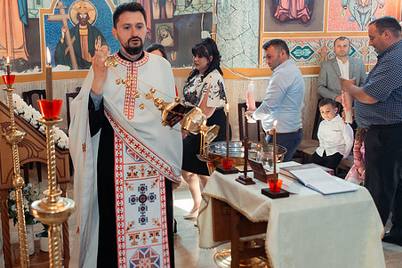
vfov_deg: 33.3
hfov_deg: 47.8
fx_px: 446
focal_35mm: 40
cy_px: 106
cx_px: 140
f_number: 3.5
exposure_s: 1/250
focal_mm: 24
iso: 1600
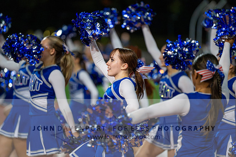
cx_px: 117
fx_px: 1318
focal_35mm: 201
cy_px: 78
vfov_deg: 6.8
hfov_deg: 10.2
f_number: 2.8
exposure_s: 1/1250
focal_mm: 200
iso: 18000
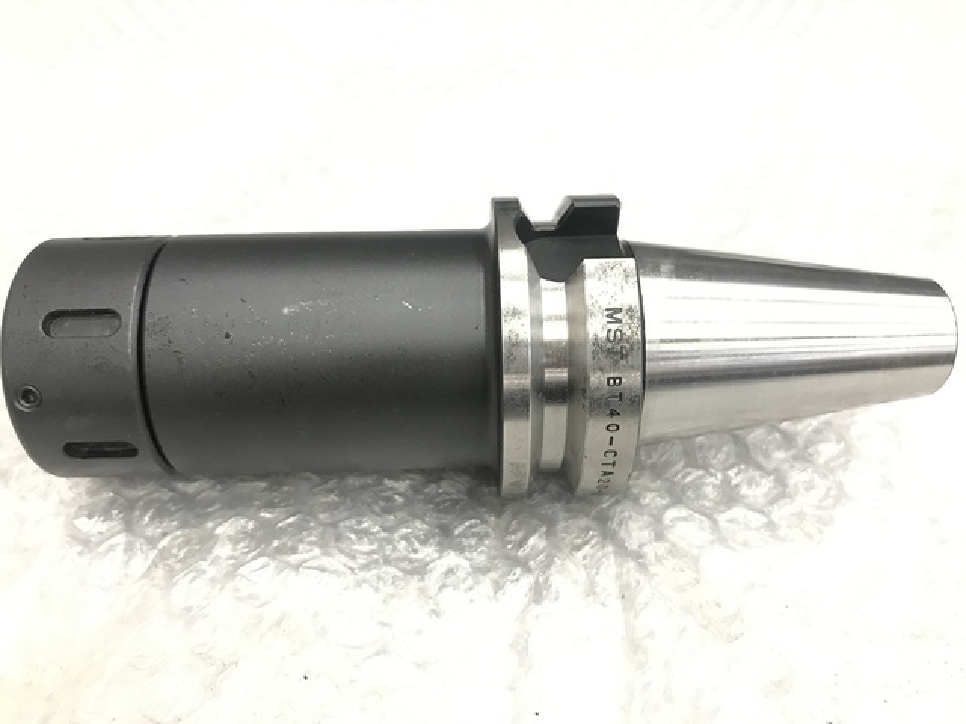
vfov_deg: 49.7
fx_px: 781
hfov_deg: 63.4
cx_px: 483
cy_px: 362
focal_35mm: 28
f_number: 1.8
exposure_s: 1/15
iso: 40
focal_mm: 3.99
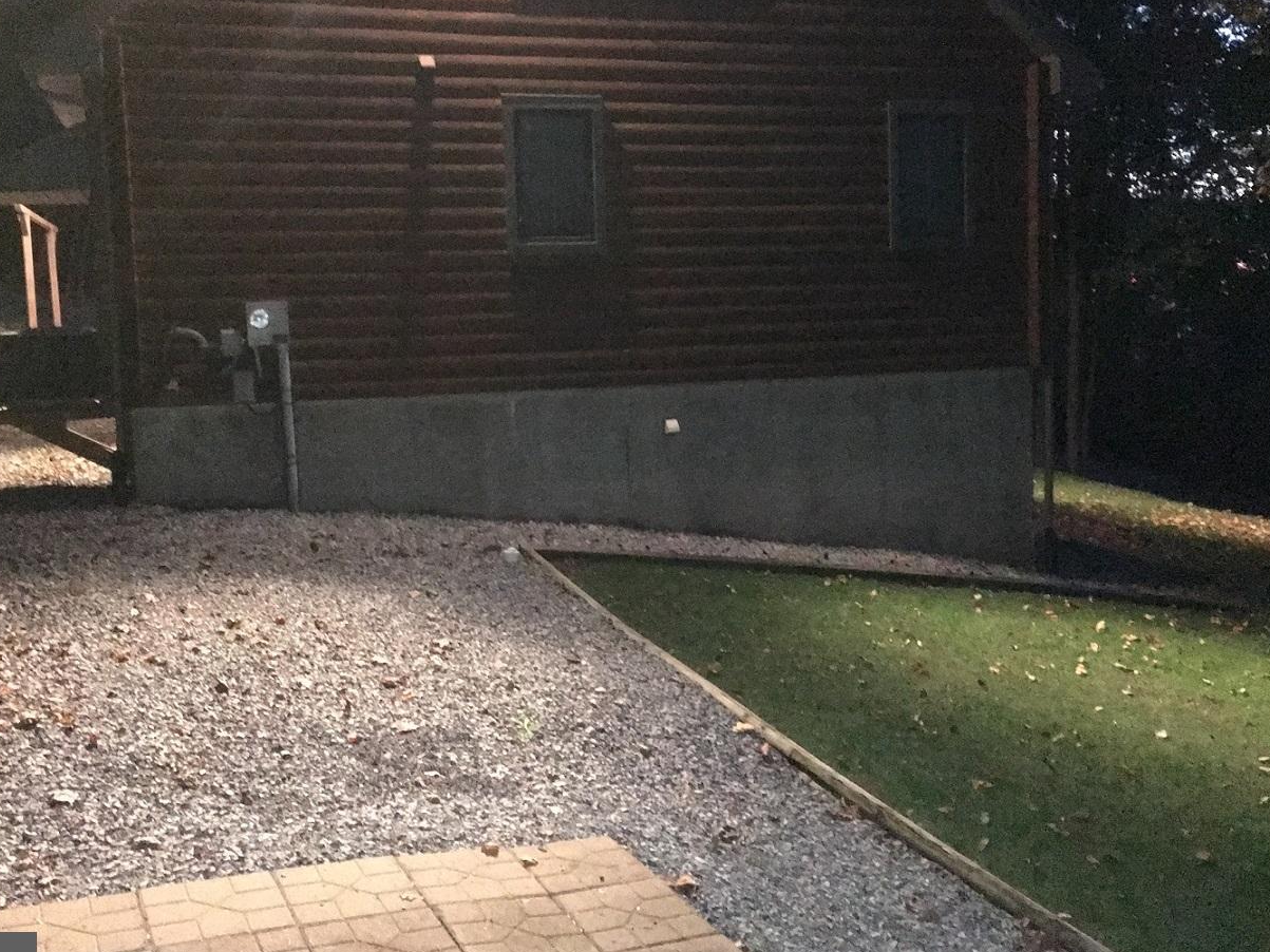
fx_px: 1284
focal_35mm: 35
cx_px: 617
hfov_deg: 52.6
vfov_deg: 40.6
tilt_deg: -3.5
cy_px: 418
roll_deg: +2.1
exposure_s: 1/16
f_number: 2.2
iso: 1600
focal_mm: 4.15
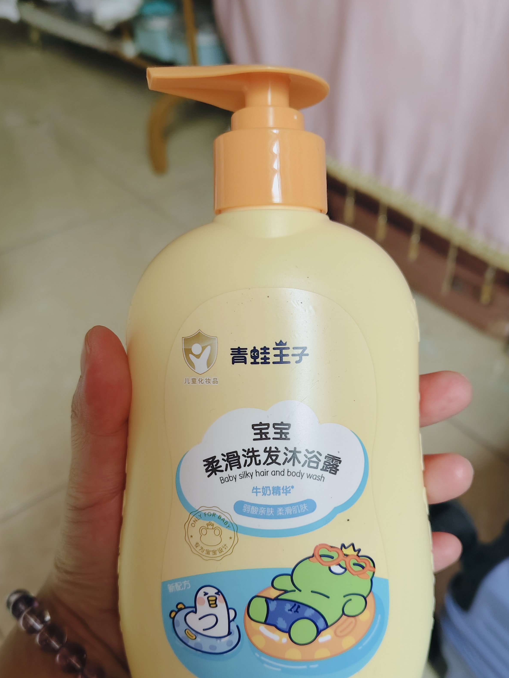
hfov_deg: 46.8
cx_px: 276
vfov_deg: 59.6
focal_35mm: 30
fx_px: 588
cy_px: 396
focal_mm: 5.56
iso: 770
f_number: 1.88
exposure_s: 1/100
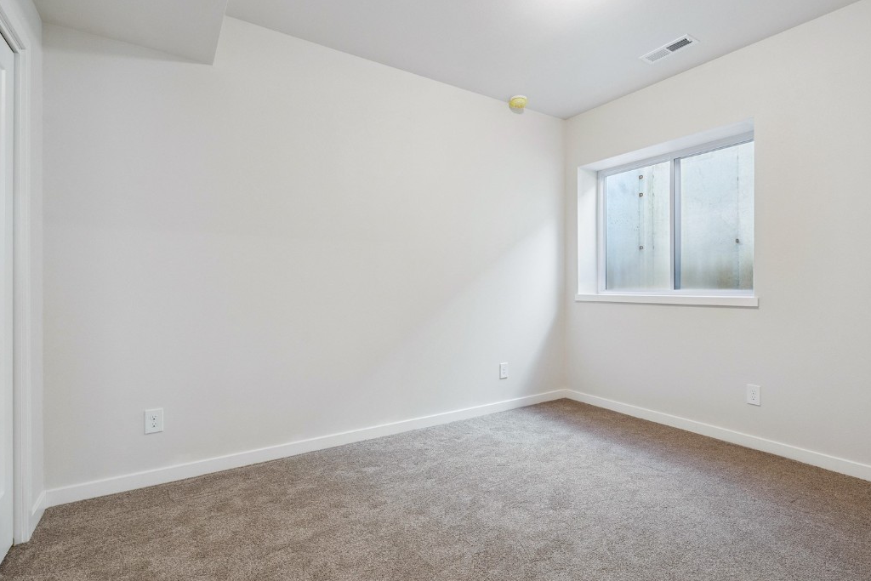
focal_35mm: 18
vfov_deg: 67.4
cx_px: 471
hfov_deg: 89.8
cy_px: 285
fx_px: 436
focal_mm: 16
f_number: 8
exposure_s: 1/25
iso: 800
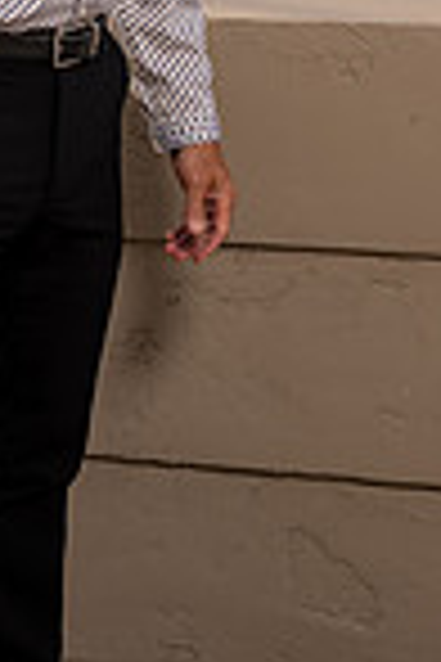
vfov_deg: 17.9
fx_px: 2039
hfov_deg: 12.3
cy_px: -14
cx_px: 184
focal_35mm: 111
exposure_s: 1/200
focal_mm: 36.2
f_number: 5.6
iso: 100
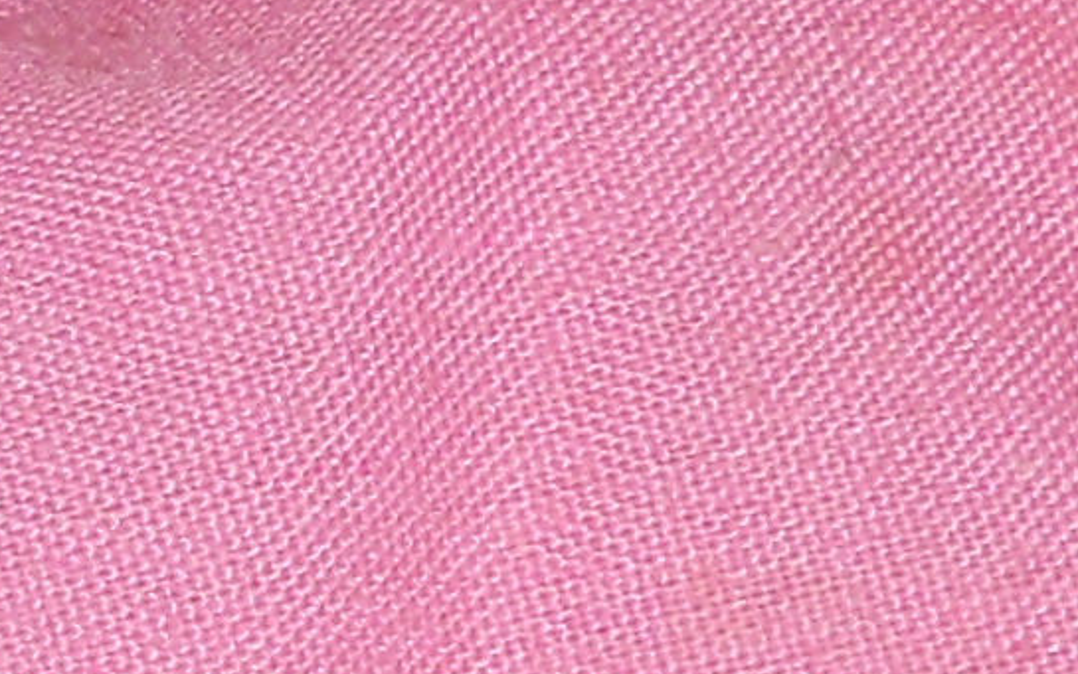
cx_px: -172
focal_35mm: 249
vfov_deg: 5.3
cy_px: 585
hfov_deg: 8.3
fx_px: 7318
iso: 80
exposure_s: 1/25
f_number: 8.8
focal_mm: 5.8
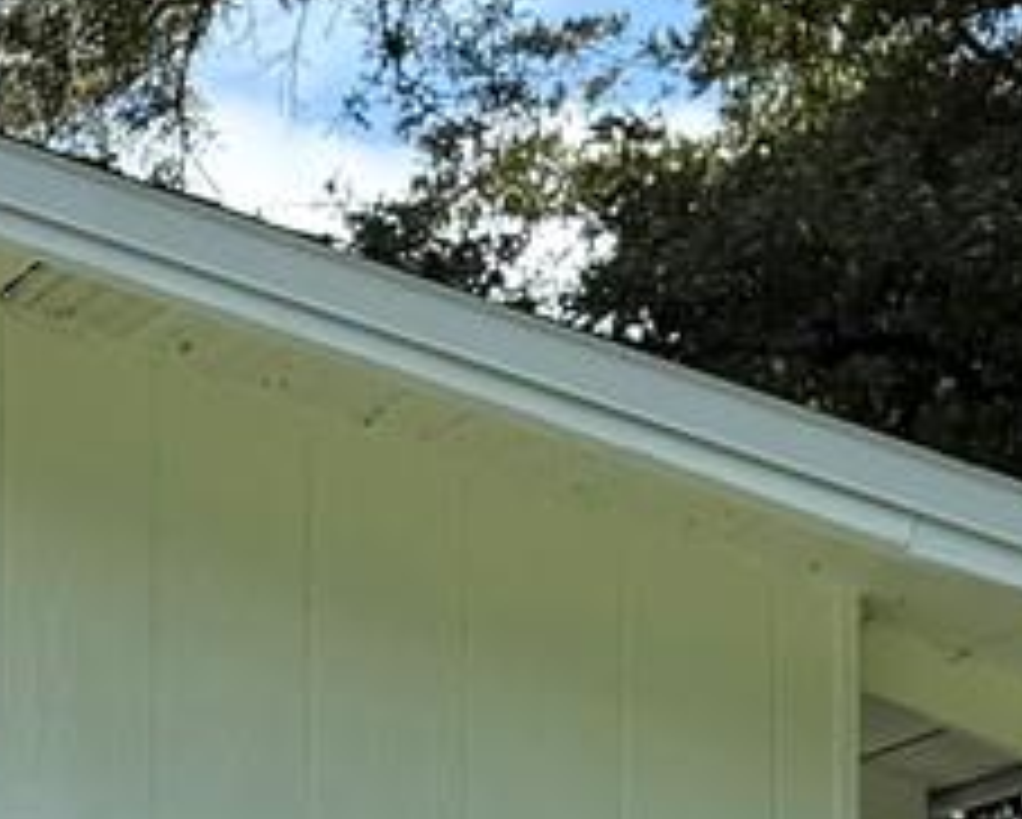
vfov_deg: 9.0
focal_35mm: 165
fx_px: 4995
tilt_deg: +1.1
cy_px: 1485
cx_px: -1292
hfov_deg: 10.4
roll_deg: +0.5
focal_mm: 6.76
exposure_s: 1/2232
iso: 80
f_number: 1.78
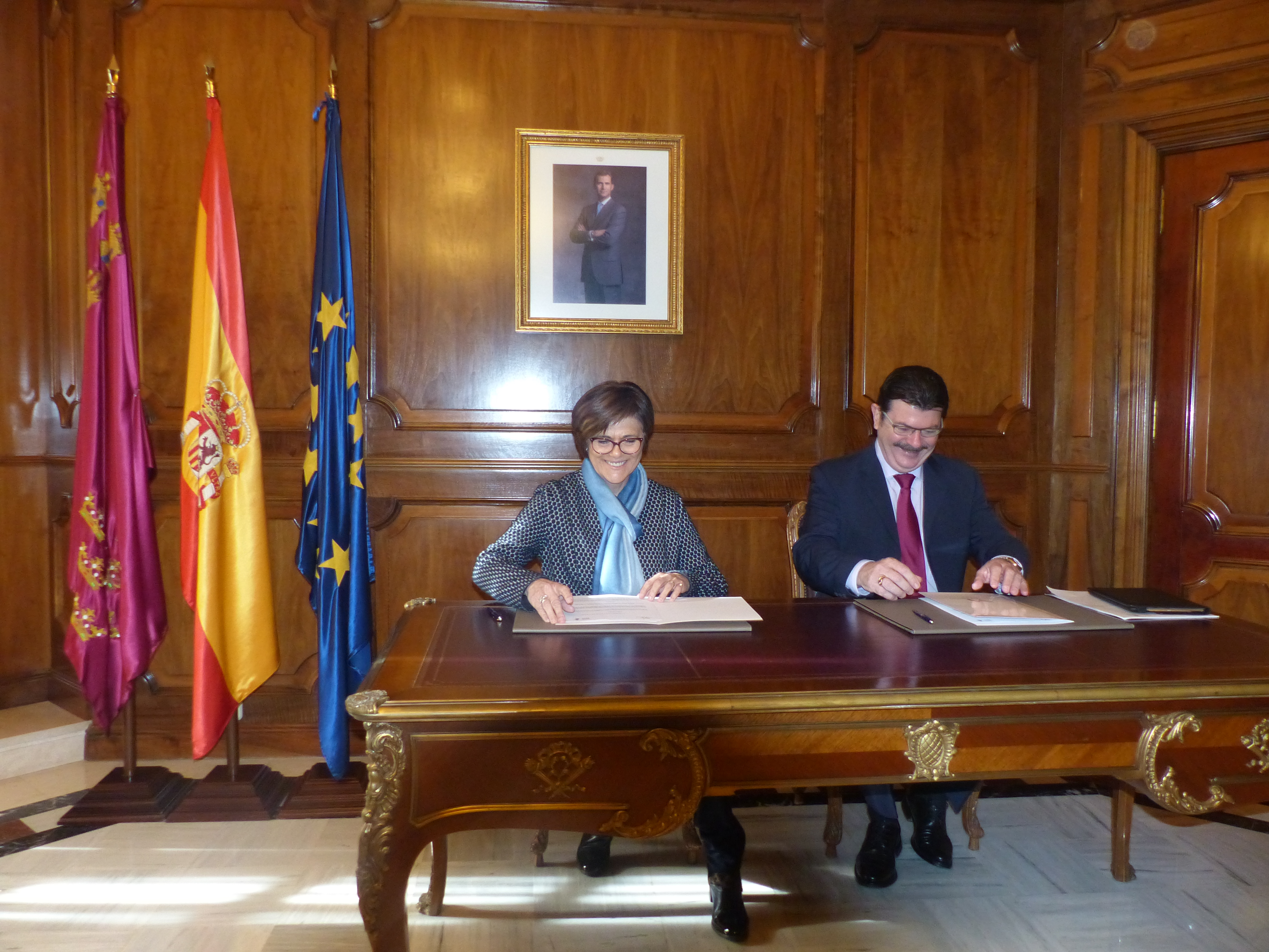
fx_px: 916
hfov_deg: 69.4
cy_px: 476
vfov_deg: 54.9
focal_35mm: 25
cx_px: 634
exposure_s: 1/60
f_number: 2.8
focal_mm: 4.5
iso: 400
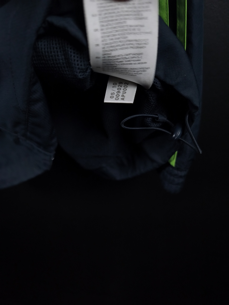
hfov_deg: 58.9
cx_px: 114
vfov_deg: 73.9
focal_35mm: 23
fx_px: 203
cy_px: 152
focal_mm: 6.57
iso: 400
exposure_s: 1/200
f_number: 1.6
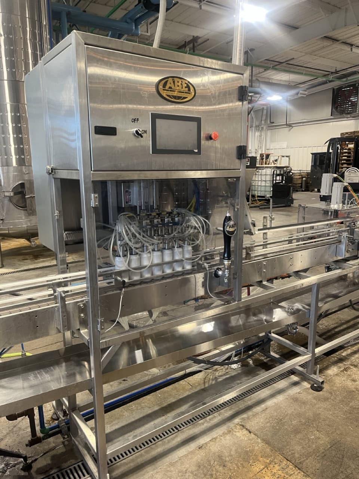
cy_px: 240
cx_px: 180
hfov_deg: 53.1
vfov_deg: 67.3
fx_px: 360
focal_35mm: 26
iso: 160
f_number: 1.6
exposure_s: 1/60
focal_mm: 5.1
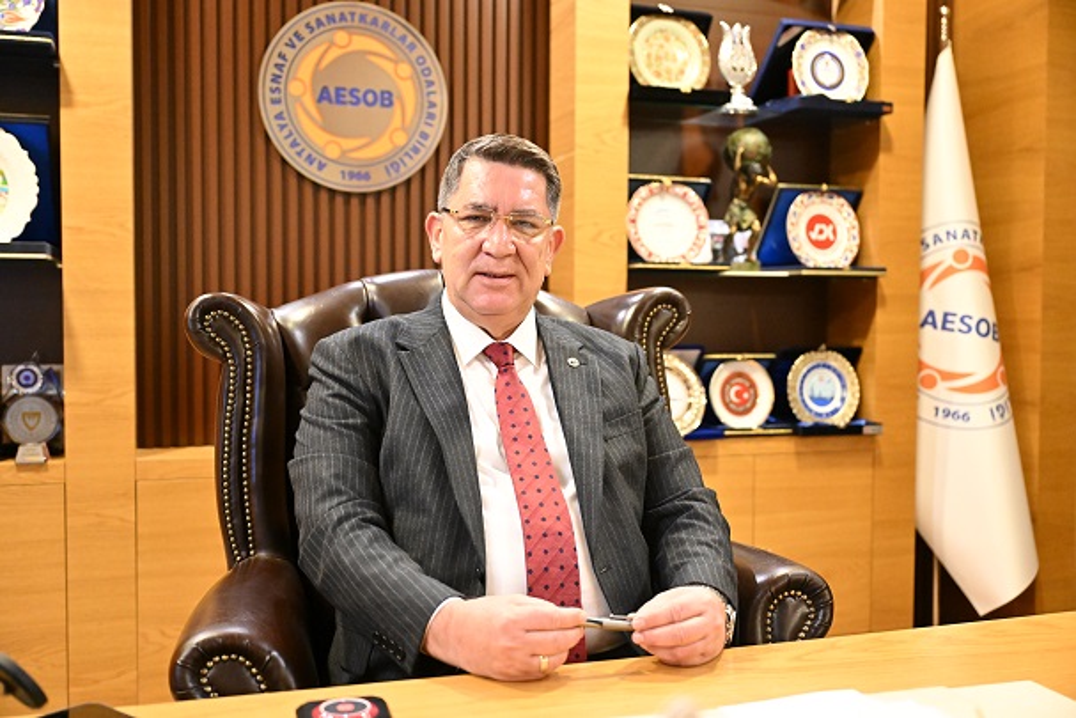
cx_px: 538
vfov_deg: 36.9
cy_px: 359
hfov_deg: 53.1
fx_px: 1076
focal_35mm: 36
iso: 8000
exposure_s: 1/200
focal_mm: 36
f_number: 2.8
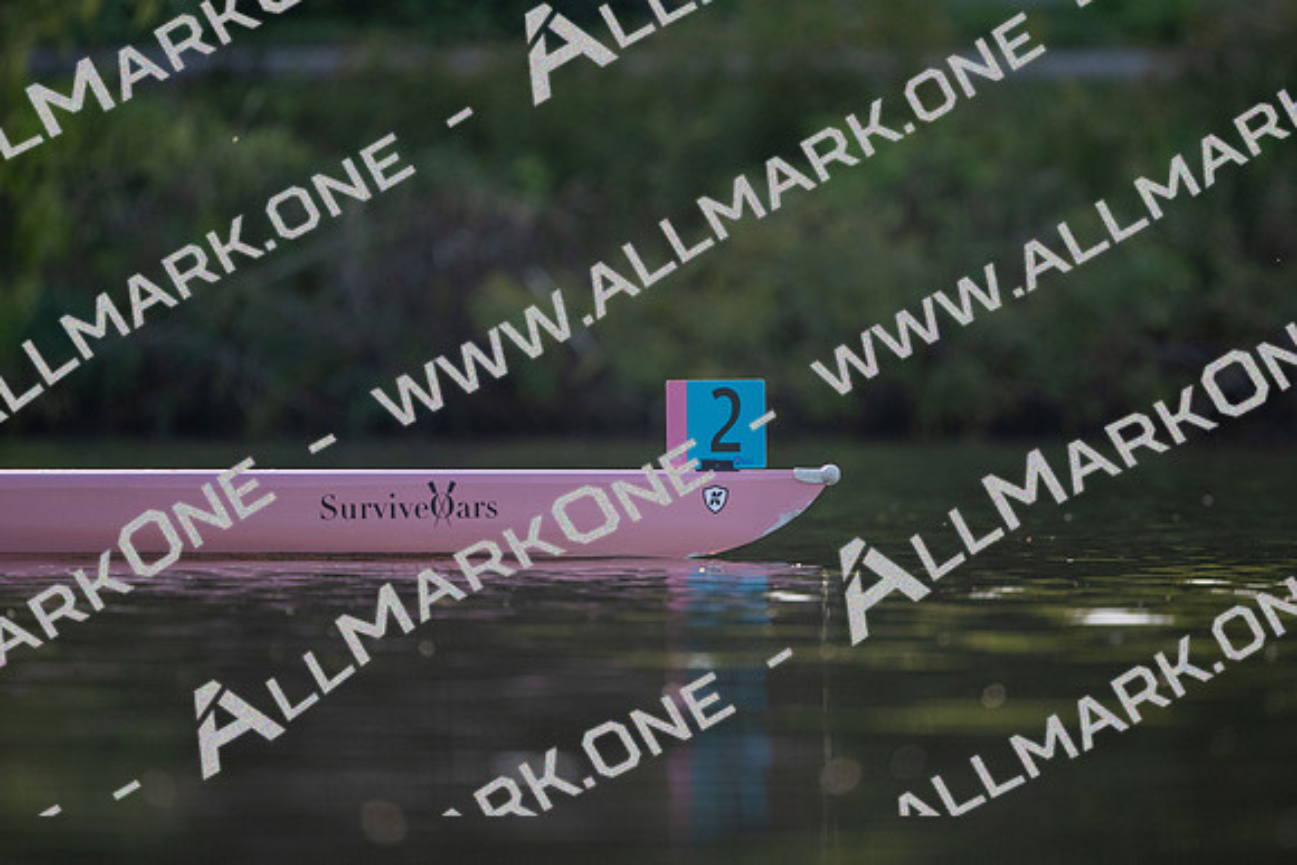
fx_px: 32431
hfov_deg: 2.3
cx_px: 648
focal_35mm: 900
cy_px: 432
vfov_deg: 1.5
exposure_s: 1/1600
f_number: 4
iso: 640
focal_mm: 600
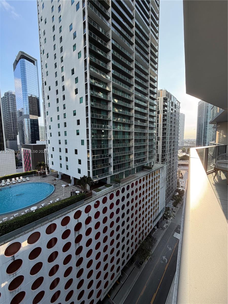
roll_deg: -0.4
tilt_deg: -6.8
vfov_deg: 102.1
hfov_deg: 85.7
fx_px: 123
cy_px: 152
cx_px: 114
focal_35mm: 14
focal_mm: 2.22
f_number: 2.2
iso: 50
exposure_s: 1/502
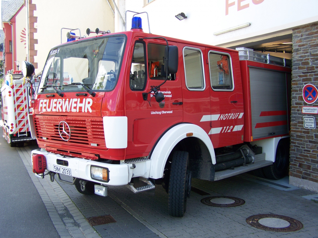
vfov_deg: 37.7
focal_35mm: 38
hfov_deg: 49.0
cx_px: 159
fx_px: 349
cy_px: 119
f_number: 2.8
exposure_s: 1/125
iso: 64
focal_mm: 6.3
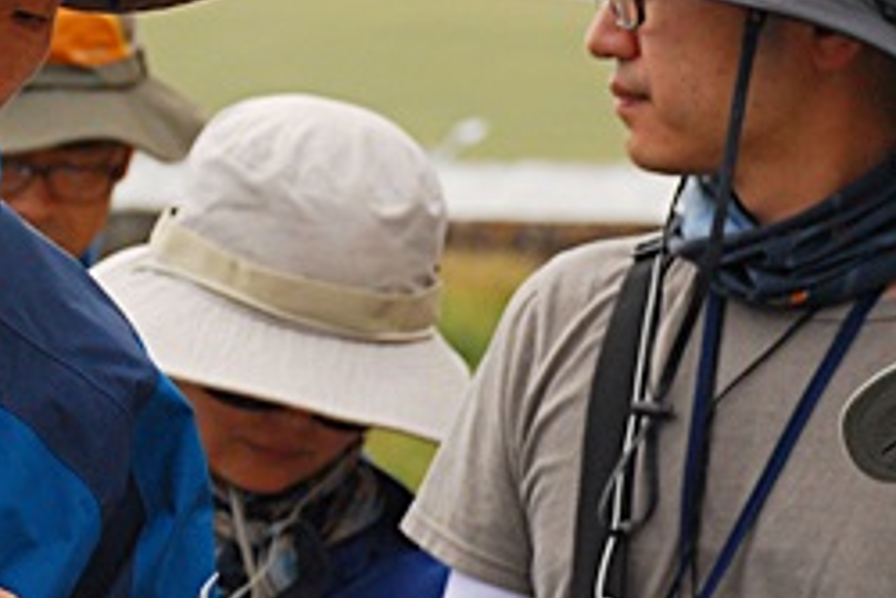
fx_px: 8980
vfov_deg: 3.8
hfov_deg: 5.7
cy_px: 93
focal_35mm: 361
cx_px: -151
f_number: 6.3
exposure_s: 1/640
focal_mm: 75
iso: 400
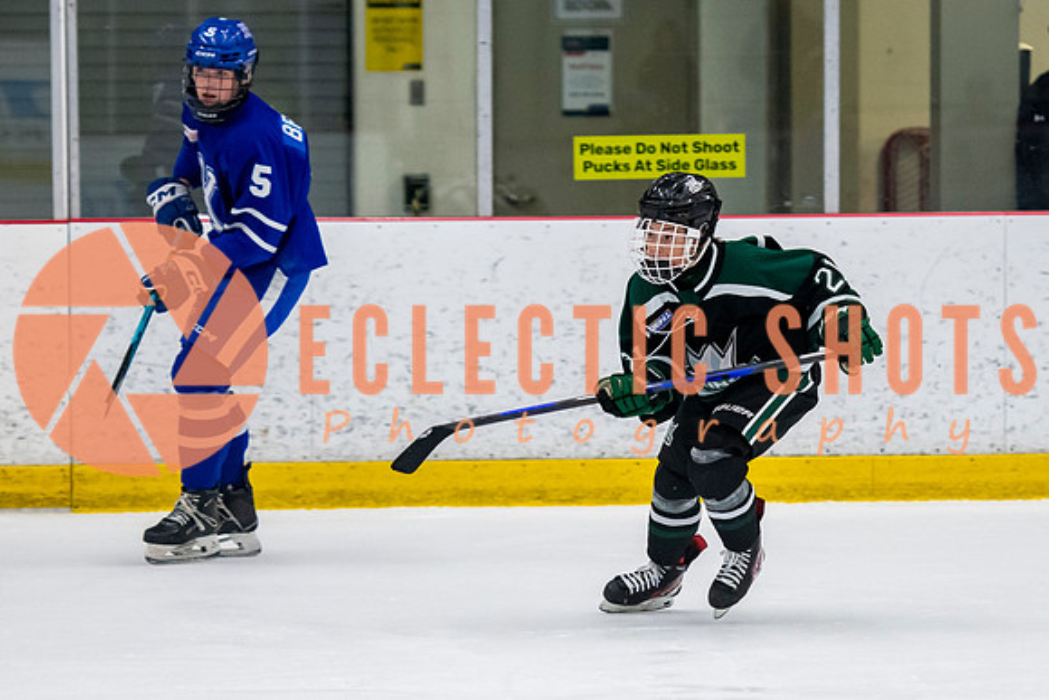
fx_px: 7487
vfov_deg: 5.4
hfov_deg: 8.0
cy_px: 463
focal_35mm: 257
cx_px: 634
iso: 2000
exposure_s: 1/640
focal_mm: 122
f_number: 3.2
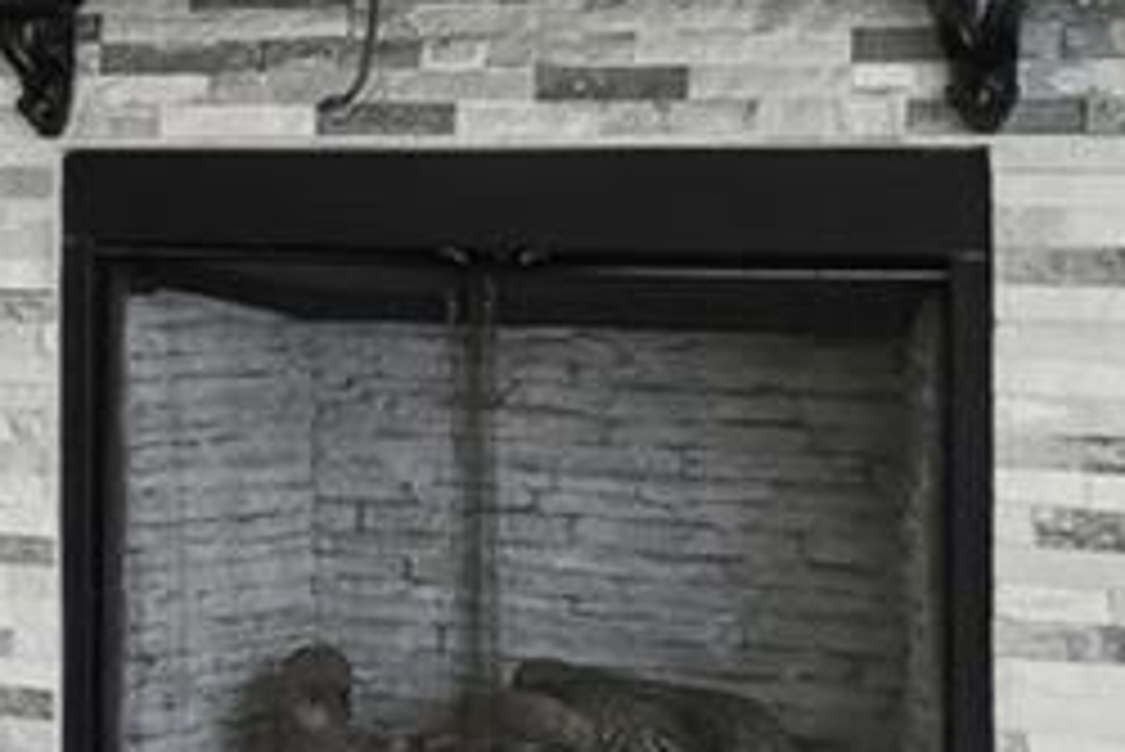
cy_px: 252
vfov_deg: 14.2
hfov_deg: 18.0
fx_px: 3002
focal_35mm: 96
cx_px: -734
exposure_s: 1/10
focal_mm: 10
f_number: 7.1
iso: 100
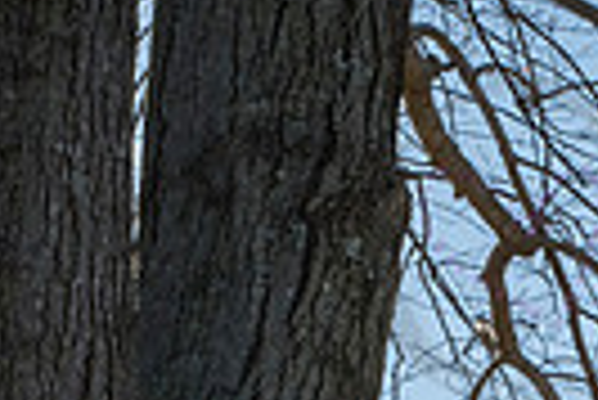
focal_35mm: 218
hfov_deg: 9.4
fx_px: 3625
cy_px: 798
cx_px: 535
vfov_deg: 6.2
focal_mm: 50
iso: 400
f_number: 16
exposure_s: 1/200
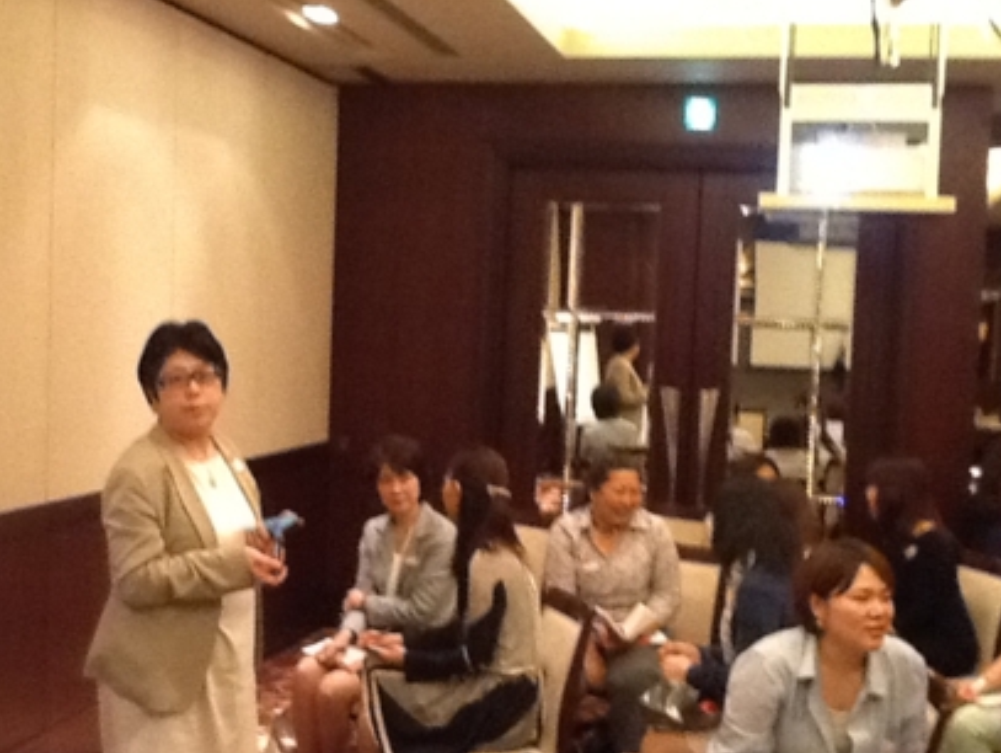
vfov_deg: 27.1
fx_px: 1563
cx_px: 487
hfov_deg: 35.5
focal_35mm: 54
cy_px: 417
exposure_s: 1/17
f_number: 2.4
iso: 320
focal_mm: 2.03
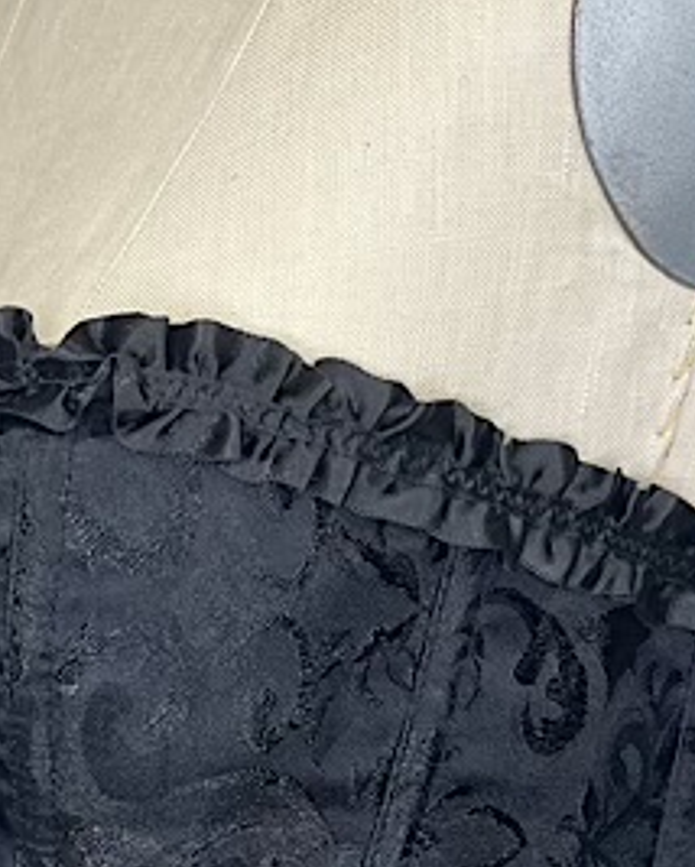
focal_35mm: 73
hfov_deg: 21.0
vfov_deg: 24.8
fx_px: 1875
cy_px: 877
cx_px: 312
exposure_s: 1/154
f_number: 1.6
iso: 32
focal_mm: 5.1
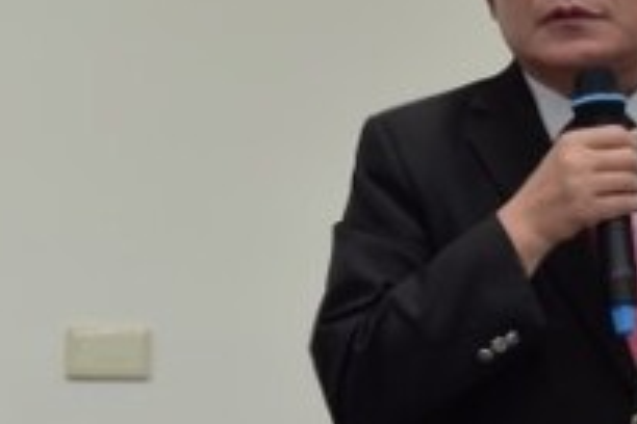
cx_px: 215
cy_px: -61
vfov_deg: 8.2
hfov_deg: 12.4
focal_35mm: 165
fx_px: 2919
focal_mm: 32
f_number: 5
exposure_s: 1/60
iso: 800
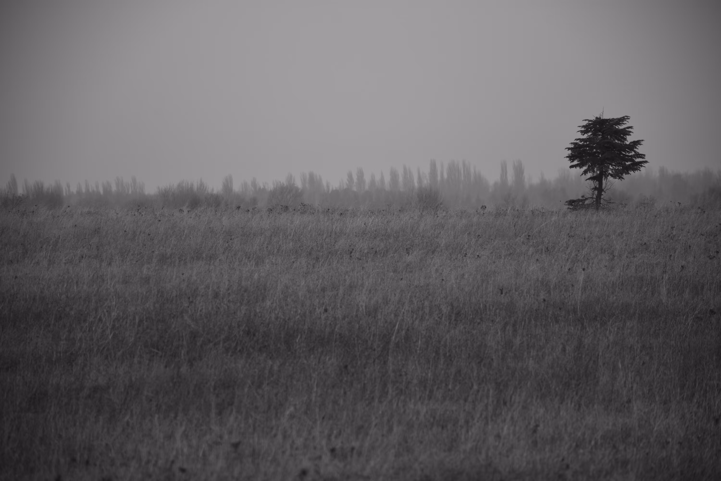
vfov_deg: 6.5
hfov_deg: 9.8
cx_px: 360
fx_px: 4206
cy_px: 240
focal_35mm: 210
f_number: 5.6
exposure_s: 1/320
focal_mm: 140
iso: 200
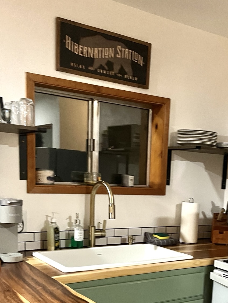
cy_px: 251
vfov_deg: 39.3
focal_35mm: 46
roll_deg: -0.5
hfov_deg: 30.9
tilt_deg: -12.5
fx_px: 404
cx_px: 176
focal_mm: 5.1
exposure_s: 1/30
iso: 500
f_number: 1.6
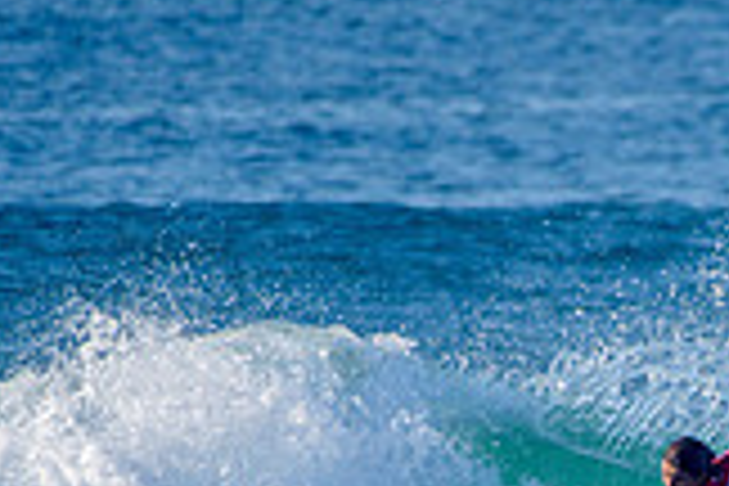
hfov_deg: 1.2
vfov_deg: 0.8
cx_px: 774
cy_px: 727
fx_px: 36204
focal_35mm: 1788
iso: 220
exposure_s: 1/1600
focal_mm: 500
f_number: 5.6
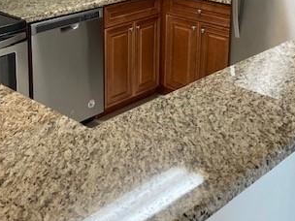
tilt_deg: -12.8
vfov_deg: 23.9
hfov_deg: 32.4
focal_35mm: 59
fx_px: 503
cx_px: 100
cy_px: 6
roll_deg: +0.3
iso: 200
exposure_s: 1/60
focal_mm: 3.99
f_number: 1.8
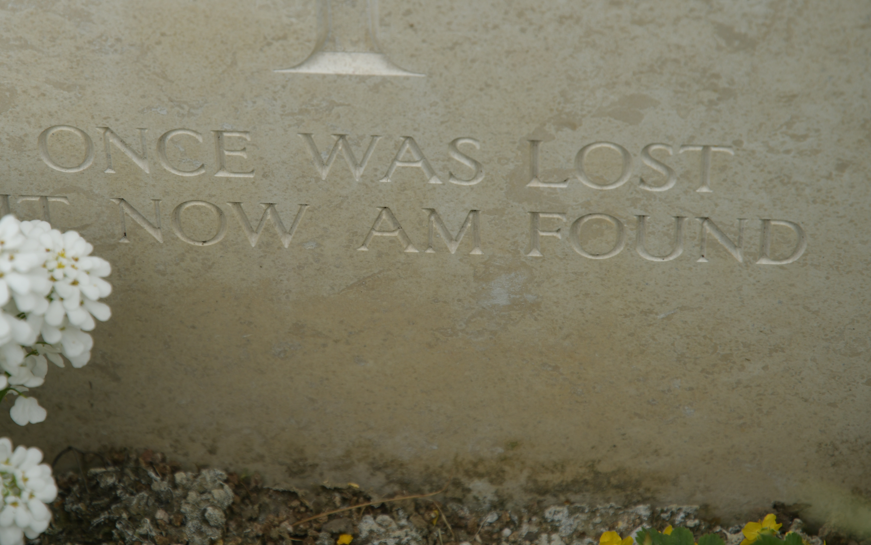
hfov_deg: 14.5
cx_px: 360
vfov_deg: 9.1
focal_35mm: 144
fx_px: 3418
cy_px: 209
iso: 125
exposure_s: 1/400
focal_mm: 80
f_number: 5
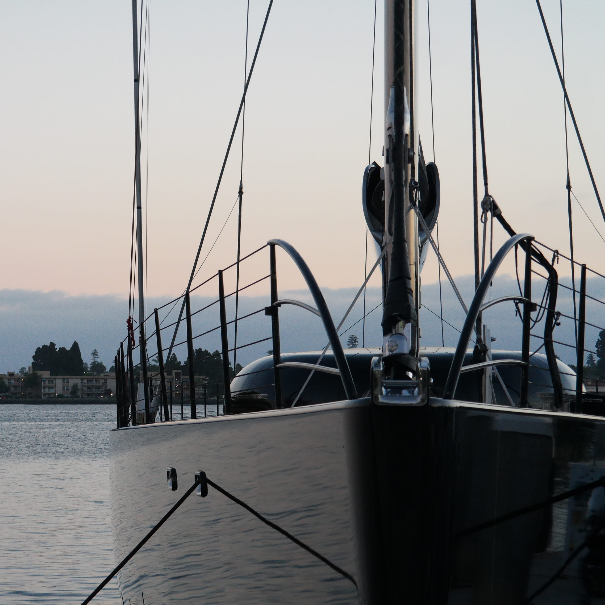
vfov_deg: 14.3
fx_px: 2412
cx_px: 127
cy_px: 341
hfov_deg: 14.2
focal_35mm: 122
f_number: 5.6
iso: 800
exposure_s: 1/80
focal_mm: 55
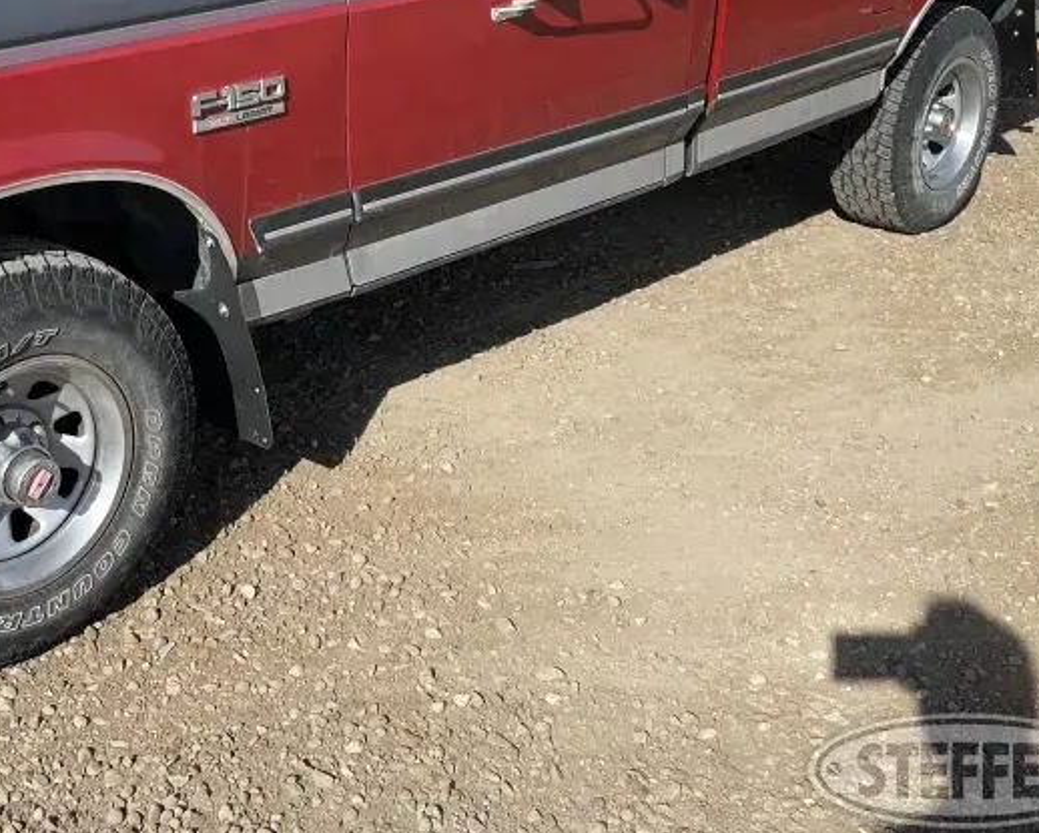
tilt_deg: -14.3
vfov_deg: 31.0
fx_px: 1446
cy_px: 128
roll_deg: +0.3
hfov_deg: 38.0
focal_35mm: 47
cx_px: 201
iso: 32
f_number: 1.6
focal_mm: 5.1
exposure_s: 1/2433
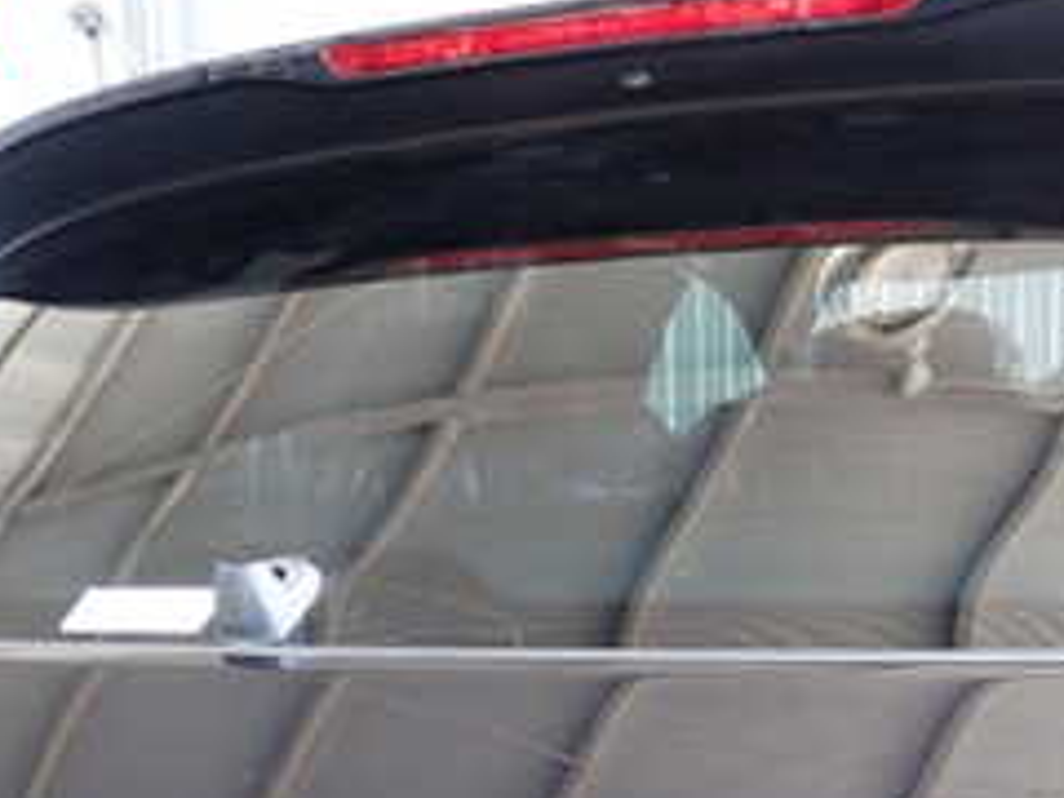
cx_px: 510
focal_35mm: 75
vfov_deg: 18.5
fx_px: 2305
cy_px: 971
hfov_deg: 26.0
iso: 200
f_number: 2.3
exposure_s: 1/50
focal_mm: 5.4
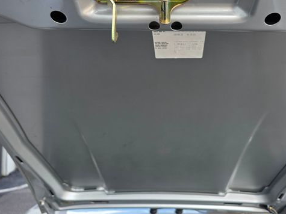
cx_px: 166
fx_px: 256
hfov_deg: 58.1
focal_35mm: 31
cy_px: 89
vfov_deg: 45.3
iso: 20
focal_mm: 6.3
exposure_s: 1/120
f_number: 1.7
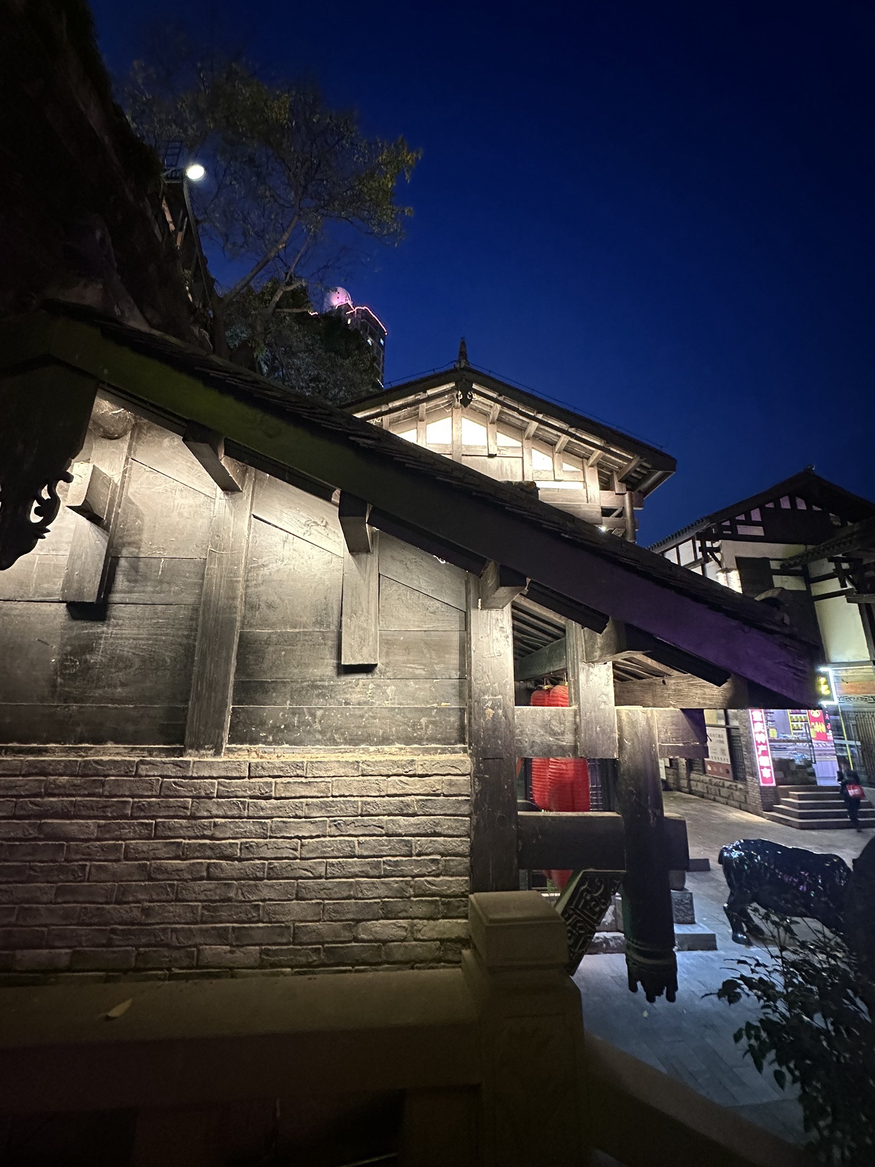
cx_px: 438
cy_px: 554
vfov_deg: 98.1
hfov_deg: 81.7
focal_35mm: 15
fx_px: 506
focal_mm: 2.22
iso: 800
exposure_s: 1/50
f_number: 2.2
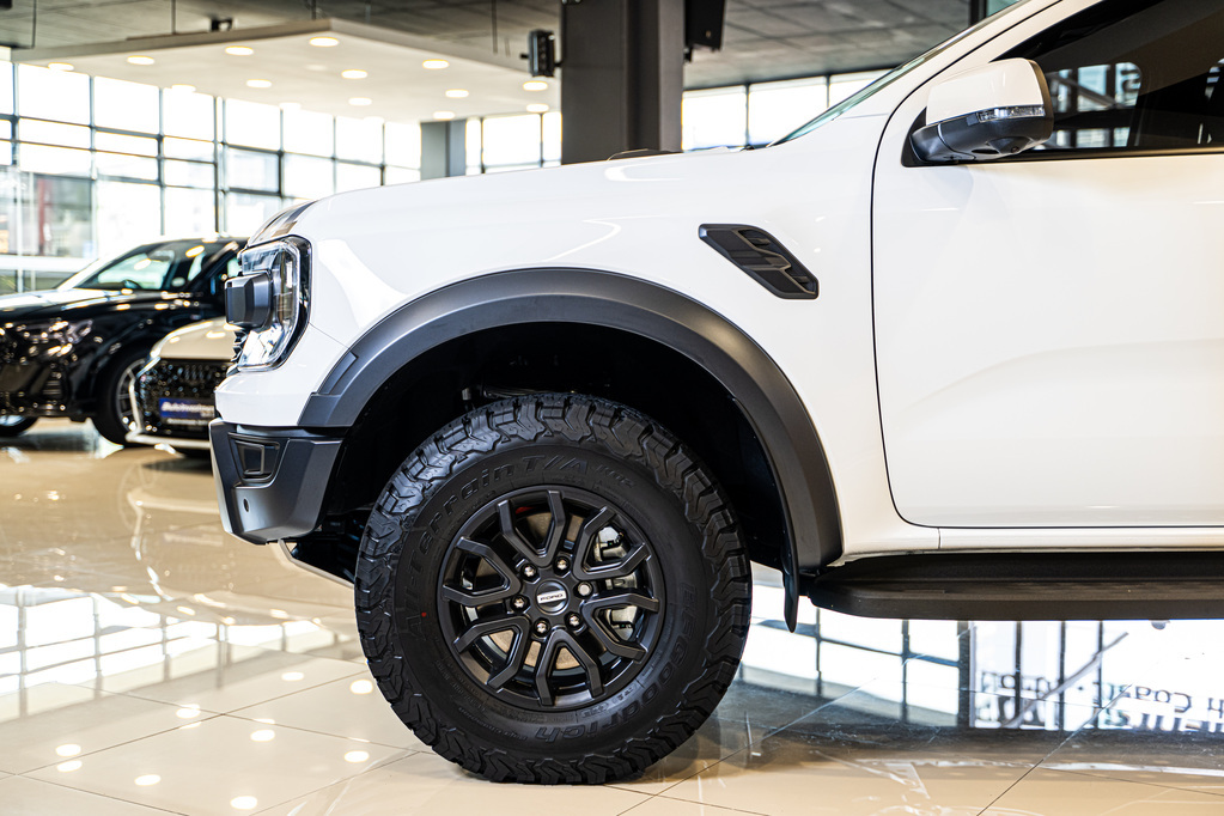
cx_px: 612
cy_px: 408
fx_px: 1564
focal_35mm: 46
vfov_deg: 29.2
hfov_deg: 42.7
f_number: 2.8
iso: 500
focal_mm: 46
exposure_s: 1/125
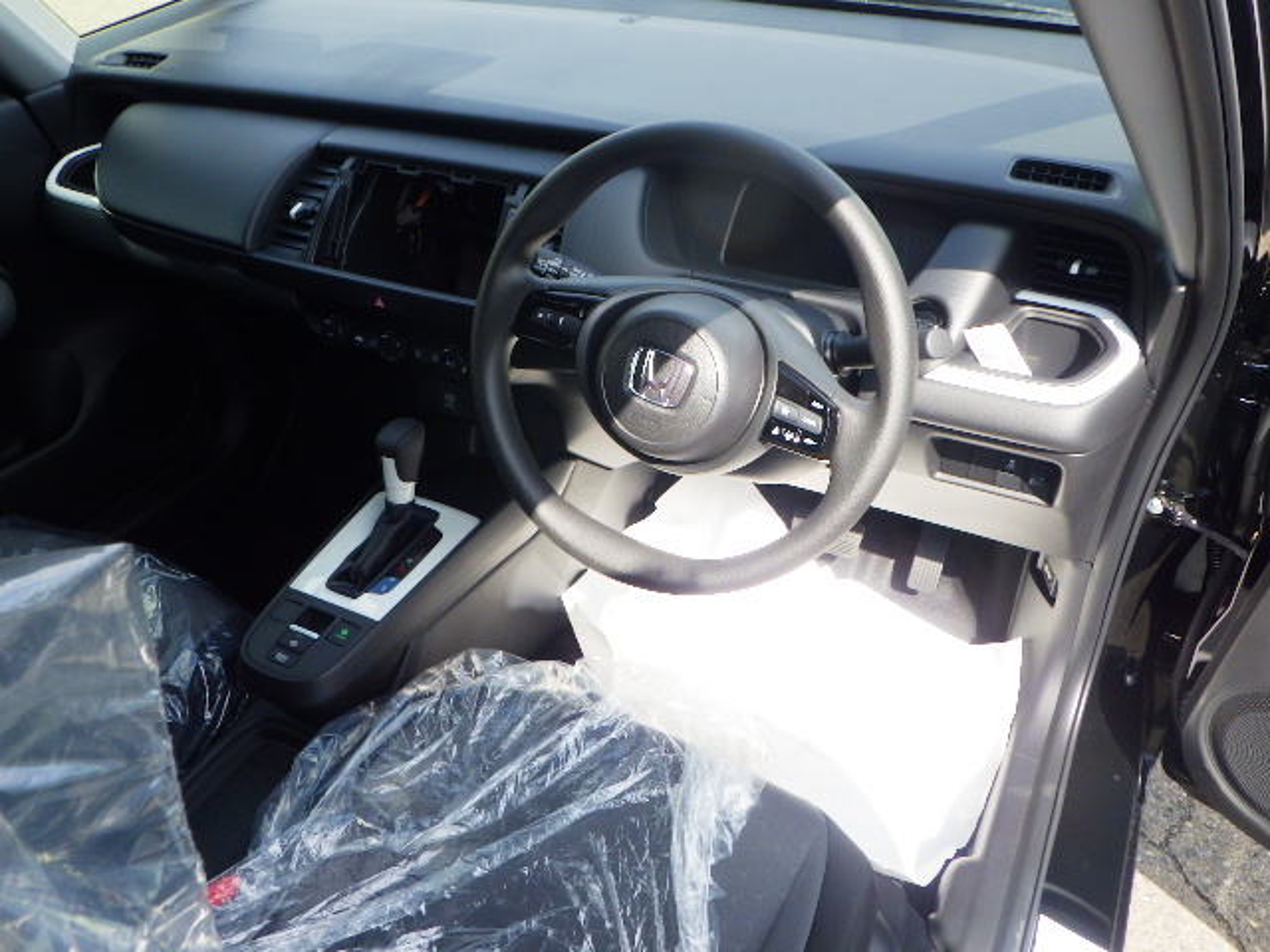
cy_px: 476
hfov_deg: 63.4
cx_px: 635
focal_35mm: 28
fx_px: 1027
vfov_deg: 49.7
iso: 250
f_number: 4.2
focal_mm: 5
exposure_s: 1/400
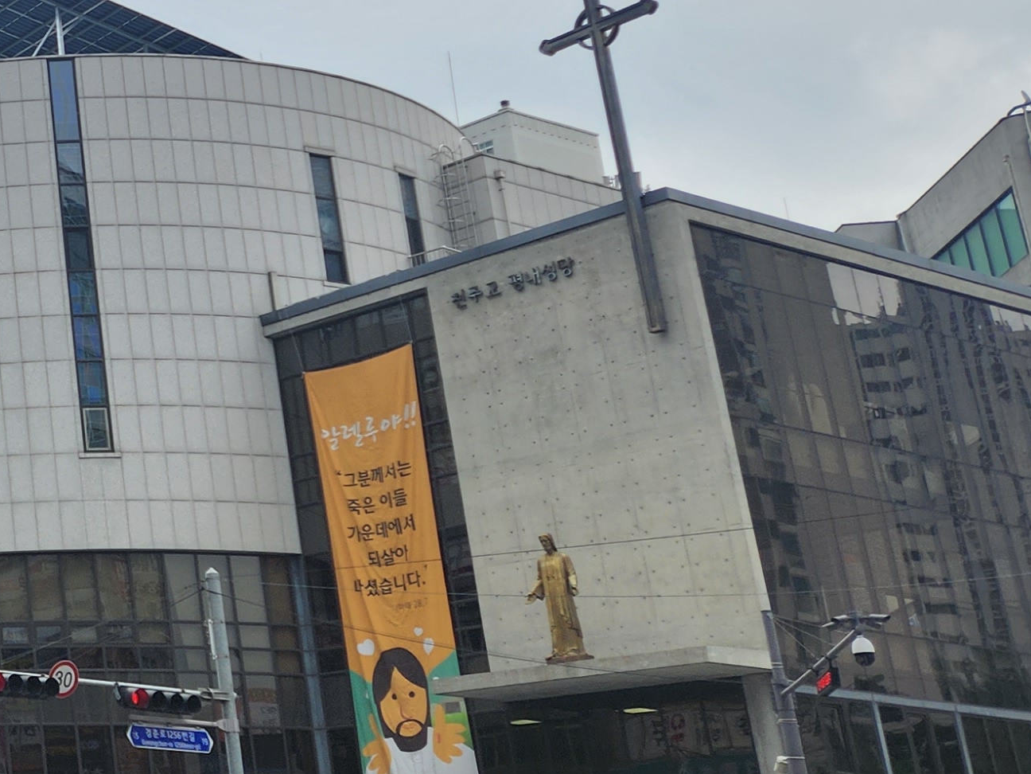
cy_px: 194
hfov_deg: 22.5
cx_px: -512
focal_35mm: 71
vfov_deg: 20.6
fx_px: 2115
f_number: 1.8
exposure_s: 1/963
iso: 20
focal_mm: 5.4
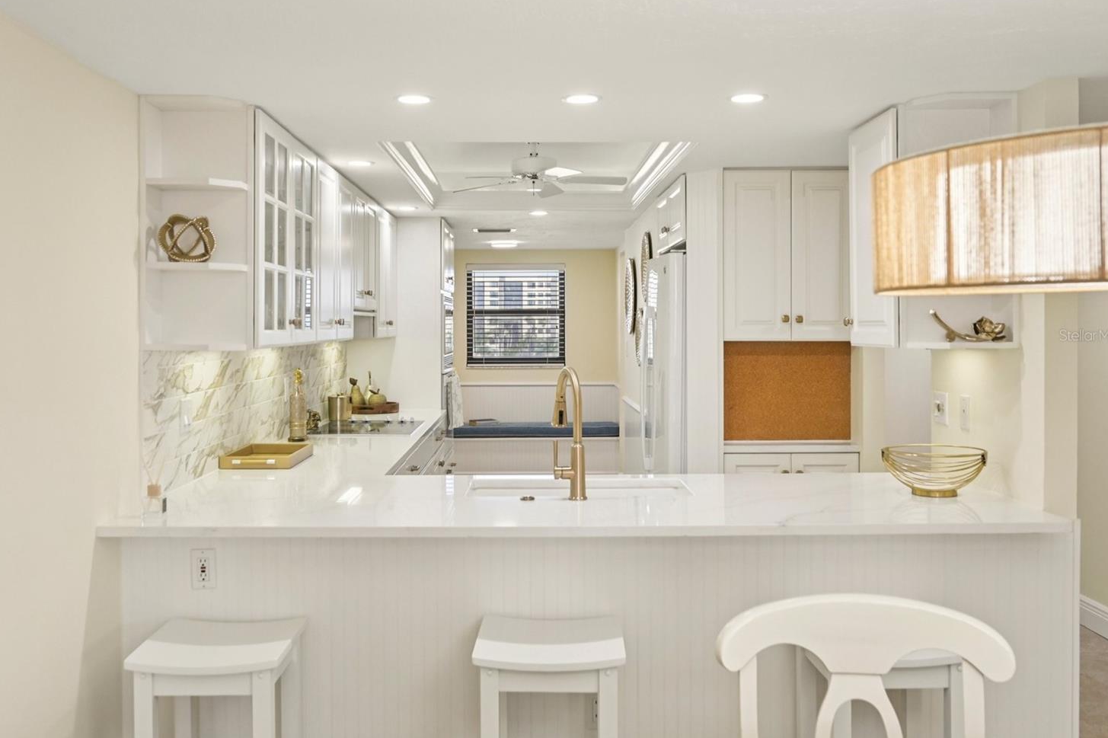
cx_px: 518
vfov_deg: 39.9
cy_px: 335
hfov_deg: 57.2
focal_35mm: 33
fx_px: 1015
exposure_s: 1/125
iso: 400
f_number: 8
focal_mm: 30
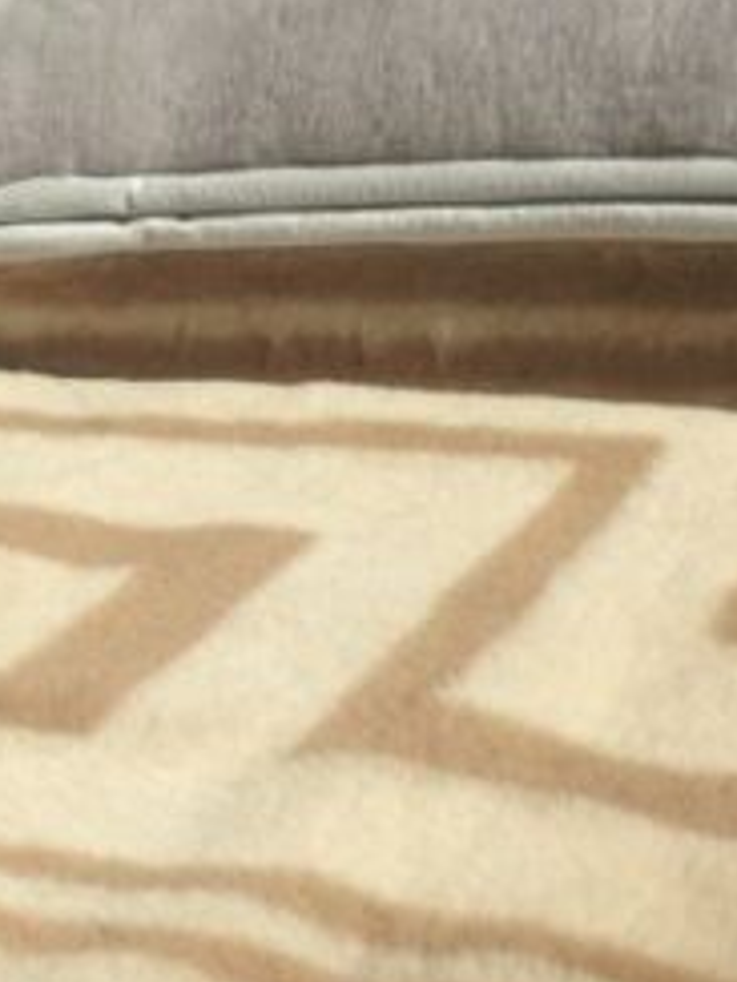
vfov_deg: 24.0
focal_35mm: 81
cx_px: 89
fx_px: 2299
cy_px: 624
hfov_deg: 18.0
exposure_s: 1/2088
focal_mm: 4.13
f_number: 2.4
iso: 50
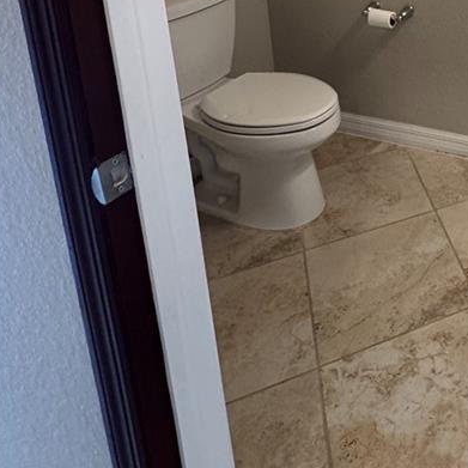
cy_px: -78
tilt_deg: -12.7
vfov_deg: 35.6
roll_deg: +1.2
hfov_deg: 36.5
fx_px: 581
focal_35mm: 38
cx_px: 525
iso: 200
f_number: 2.2
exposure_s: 1/120
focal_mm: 2.22
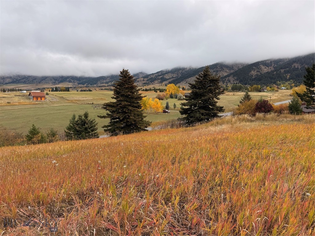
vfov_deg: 56.8
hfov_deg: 71.6
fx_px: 218
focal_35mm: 24
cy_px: 118
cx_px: 158
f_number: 1.78
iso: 80
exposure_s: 1/1812
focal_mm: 6.76
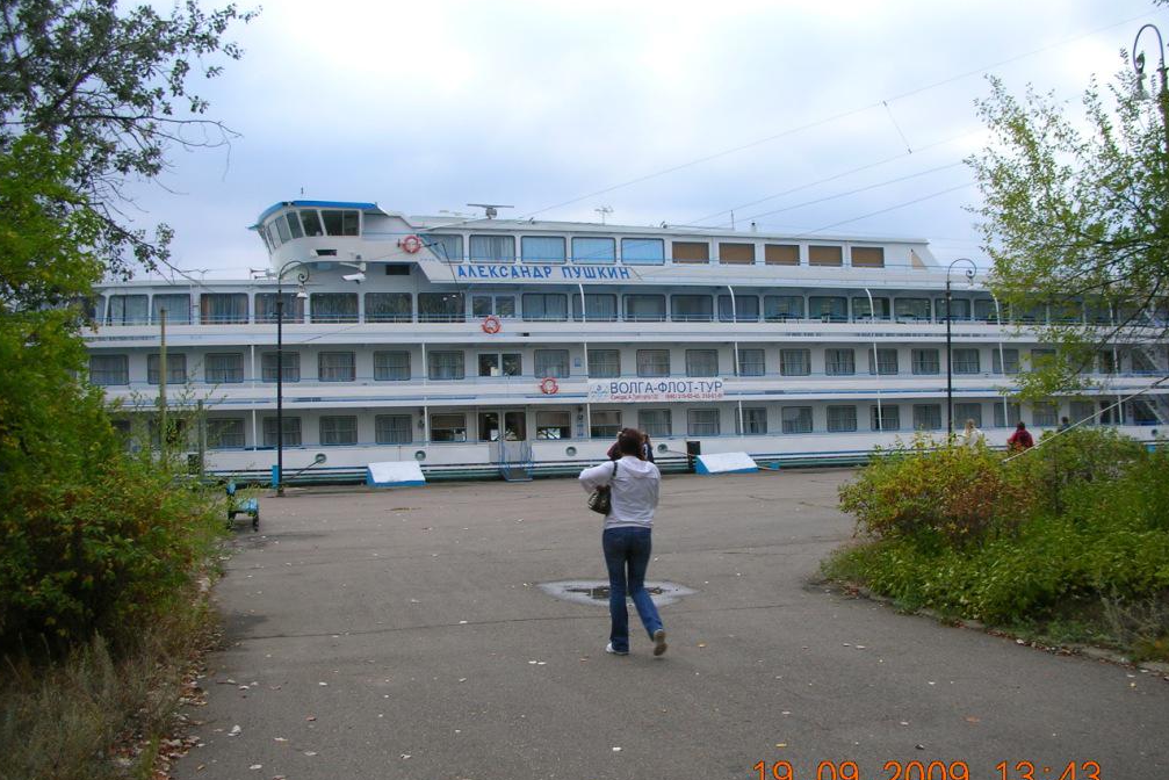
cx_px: 579
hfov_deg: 51.9
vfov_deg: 35.9
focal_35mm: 37
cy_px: 424
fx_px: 1202
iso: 50
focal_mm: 5.8
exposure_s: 1/59.1
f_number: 8.5
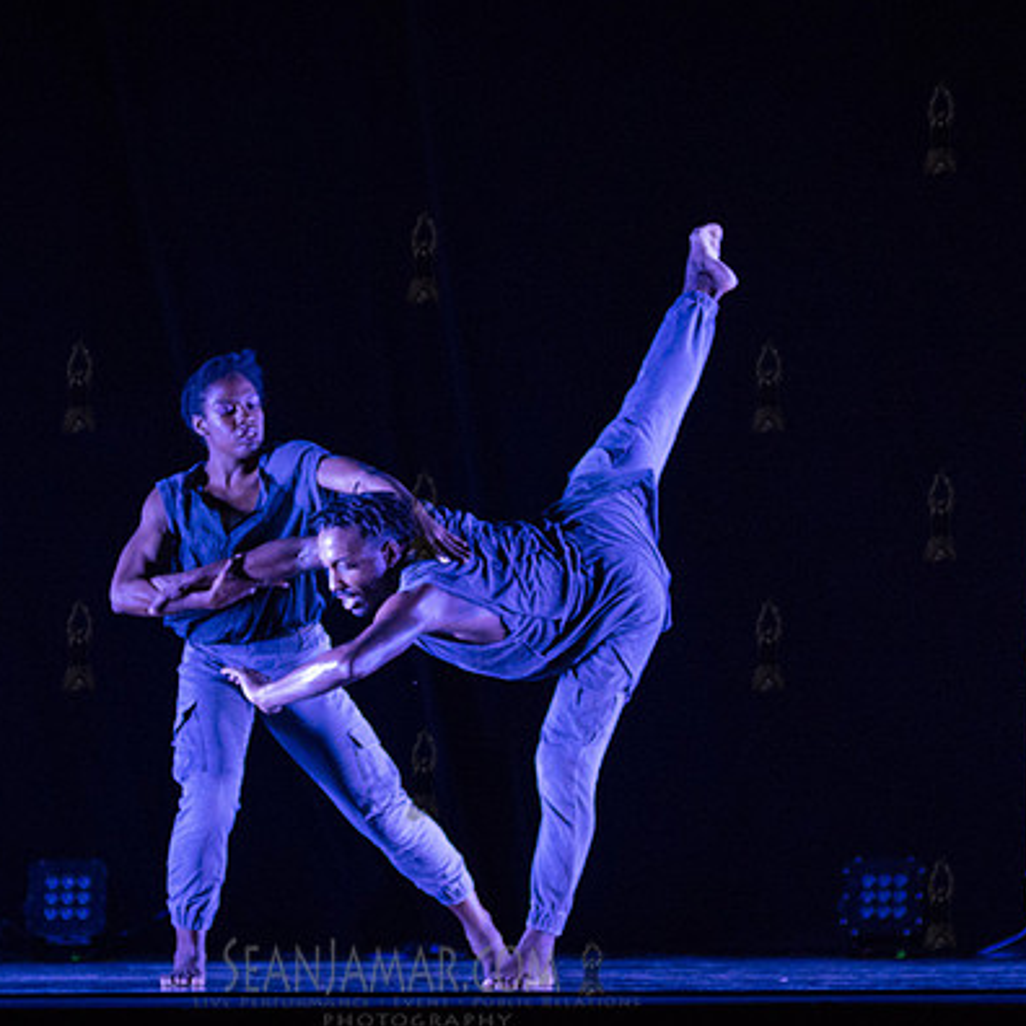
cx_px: 268
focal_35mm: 374
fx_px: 12541
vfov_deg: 4.7
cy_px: 584
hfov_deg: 4.7
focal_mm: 200
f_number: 2.8
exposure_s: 1/500
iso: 4000
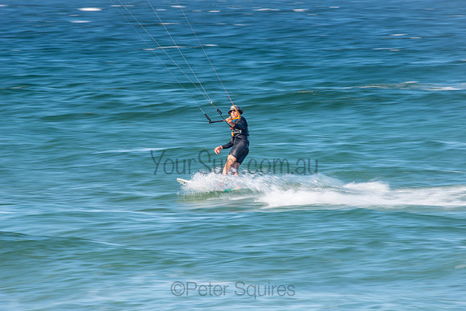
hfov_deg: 4.1
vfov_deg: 2.8
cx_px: 233
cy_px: 156
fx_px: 6473
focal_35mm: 500
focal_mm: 500
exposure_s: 1/30
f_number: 18
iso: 64
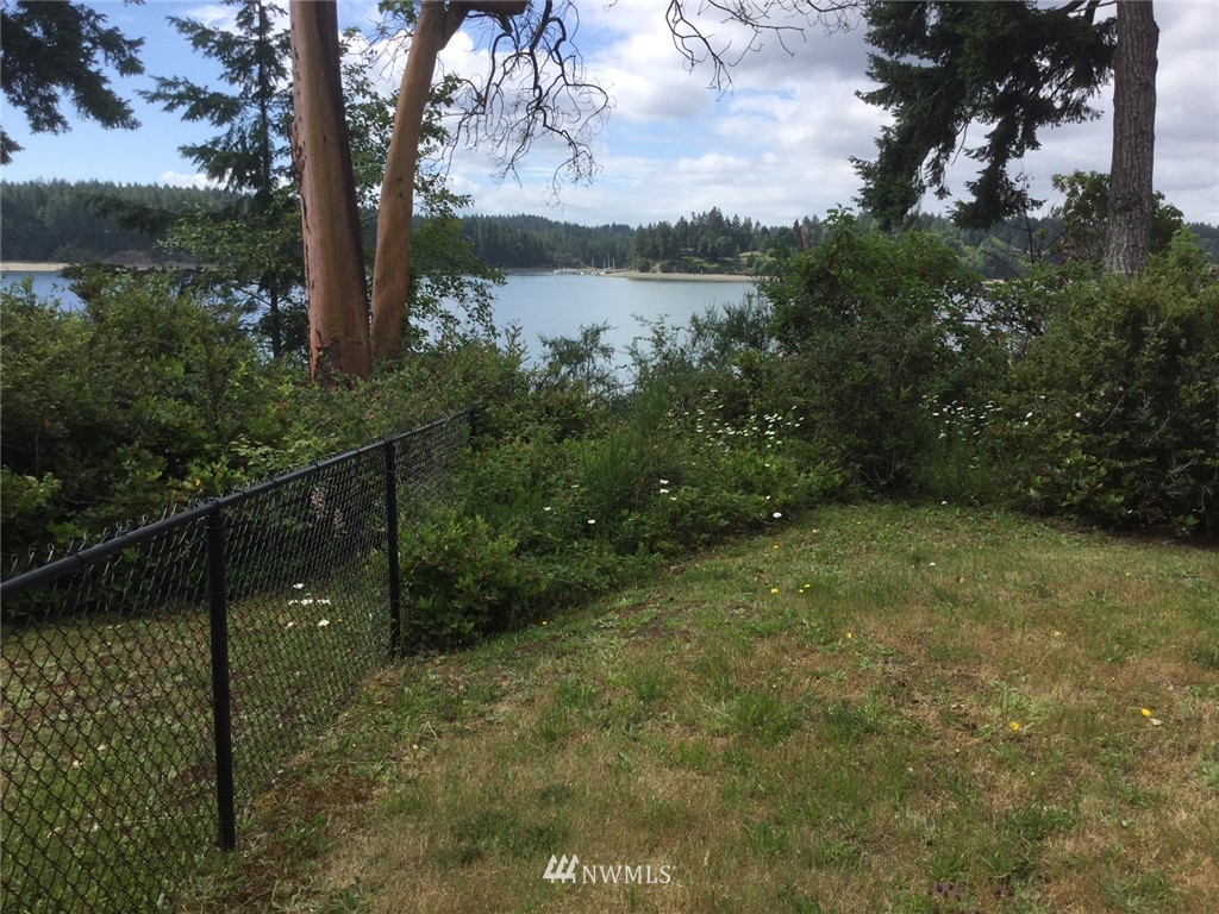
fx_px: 1092
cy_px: 457
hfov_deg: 58.4
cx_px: 610
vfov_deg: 45.4
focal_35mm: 31
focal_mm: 3.3
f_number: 2.4
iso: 25
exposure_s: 1/895
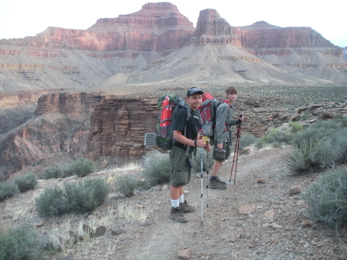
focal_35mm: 36
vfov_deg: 39.7
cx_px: 174
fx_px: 361
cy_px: 130
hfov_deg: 51.4
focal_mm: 6.3
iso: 400
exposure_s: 1/43.3
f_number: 3.5
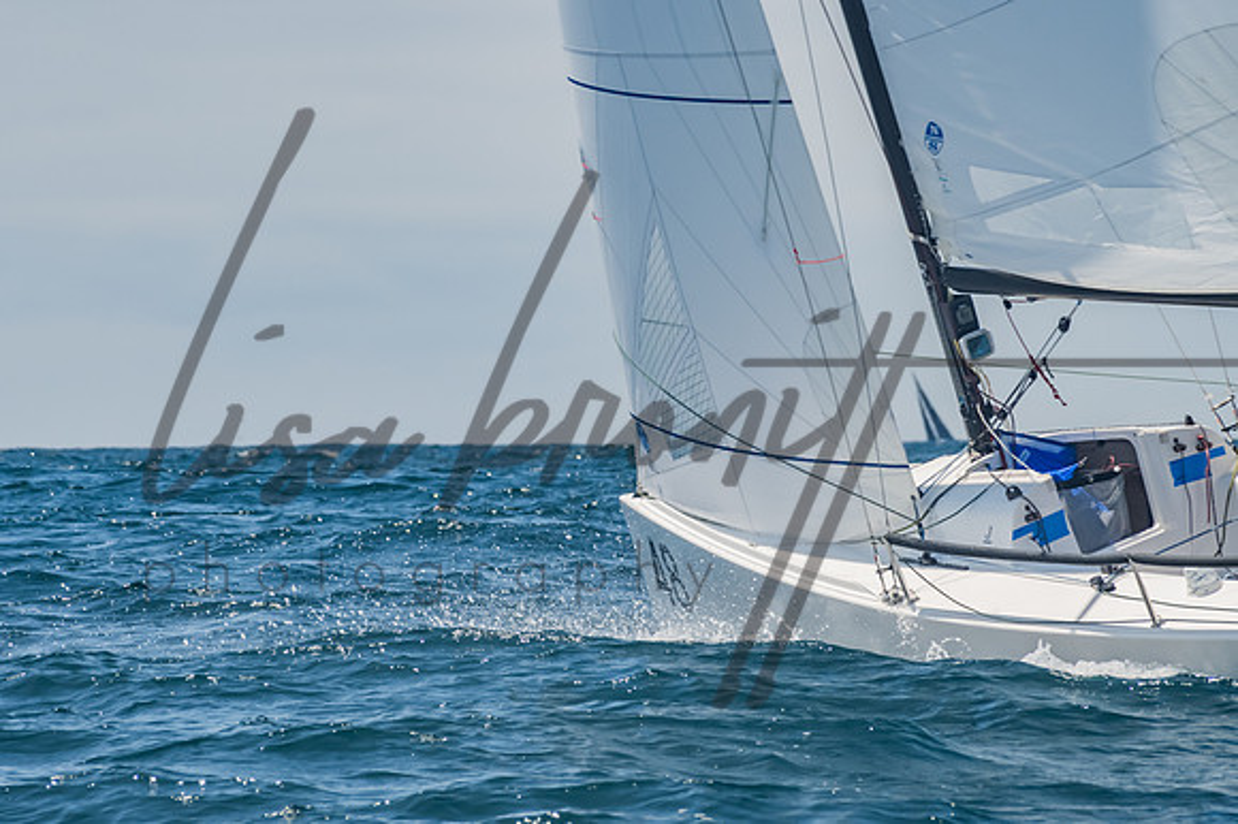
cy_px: 413
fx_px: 13128
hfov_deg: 5.4
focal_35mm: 382
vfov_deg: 3.6
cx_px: 598
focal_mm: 240
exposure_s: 1/1000
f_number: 13
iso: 640
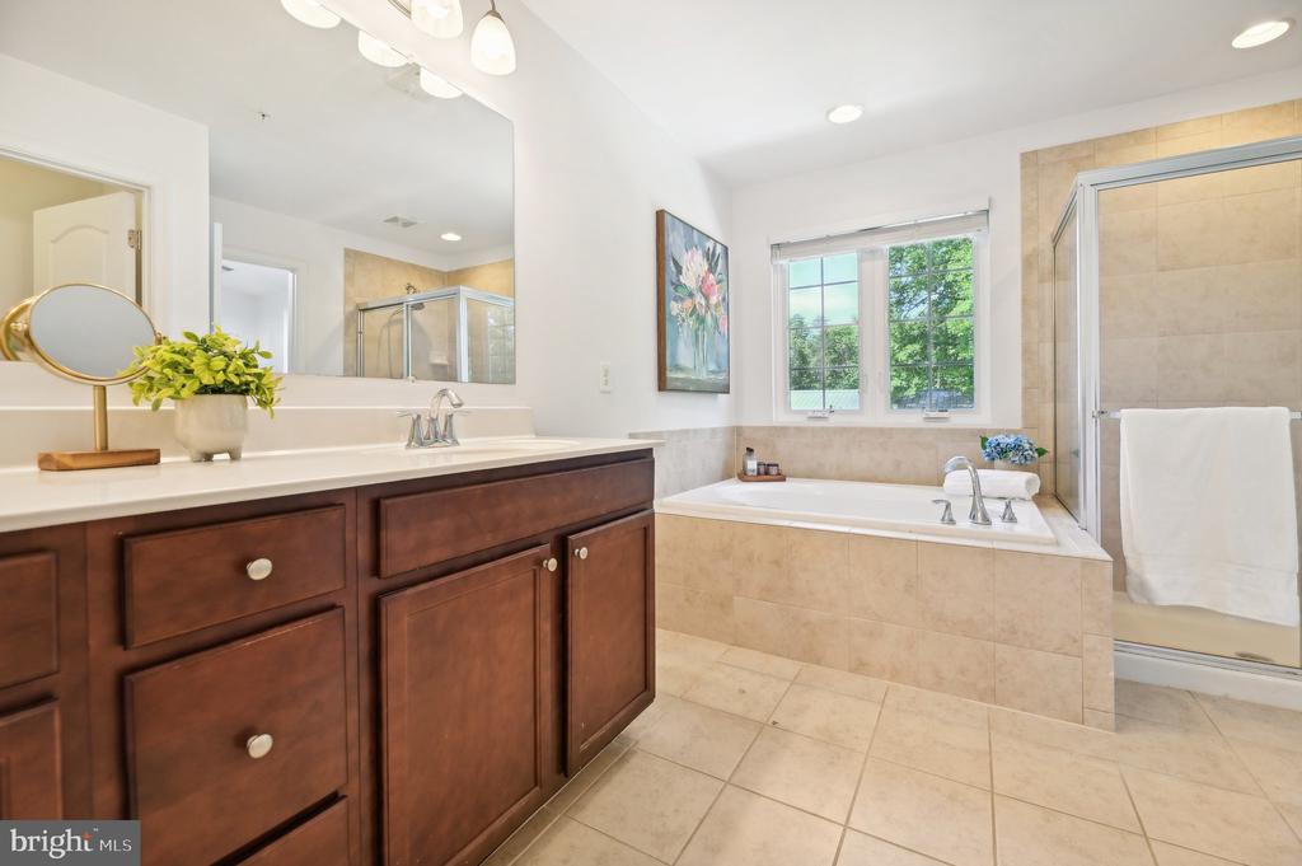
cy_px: 433
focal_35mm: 14
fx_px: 506
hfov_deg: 104.3
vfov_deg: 81.1
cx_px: 651
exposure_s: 1/13
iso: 400
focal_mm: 14
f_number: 8
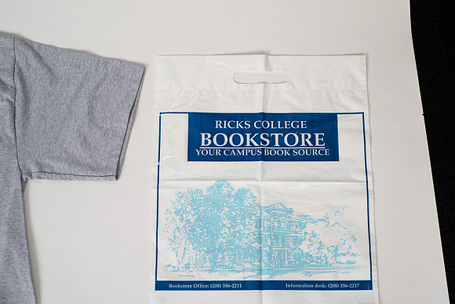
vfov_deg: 27.0
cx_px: 228
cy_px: 152
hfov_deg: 39.6
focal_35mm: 50
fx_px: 632
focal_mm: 50
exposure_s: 1/125
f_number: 6.3
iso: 200
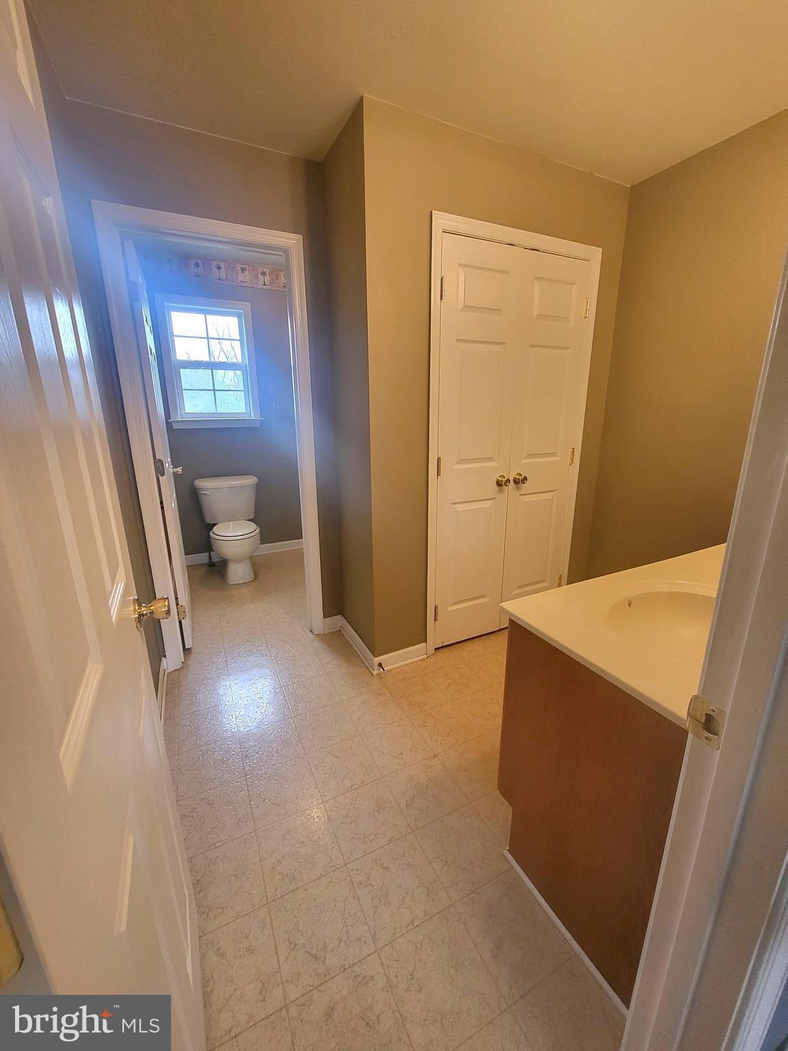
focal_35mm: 13
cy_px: 526
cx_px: 394
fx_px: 395
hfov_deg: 89.9
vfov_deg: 106.2
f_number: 2.2
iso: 250
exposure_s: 1/60.2
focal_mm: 1.74
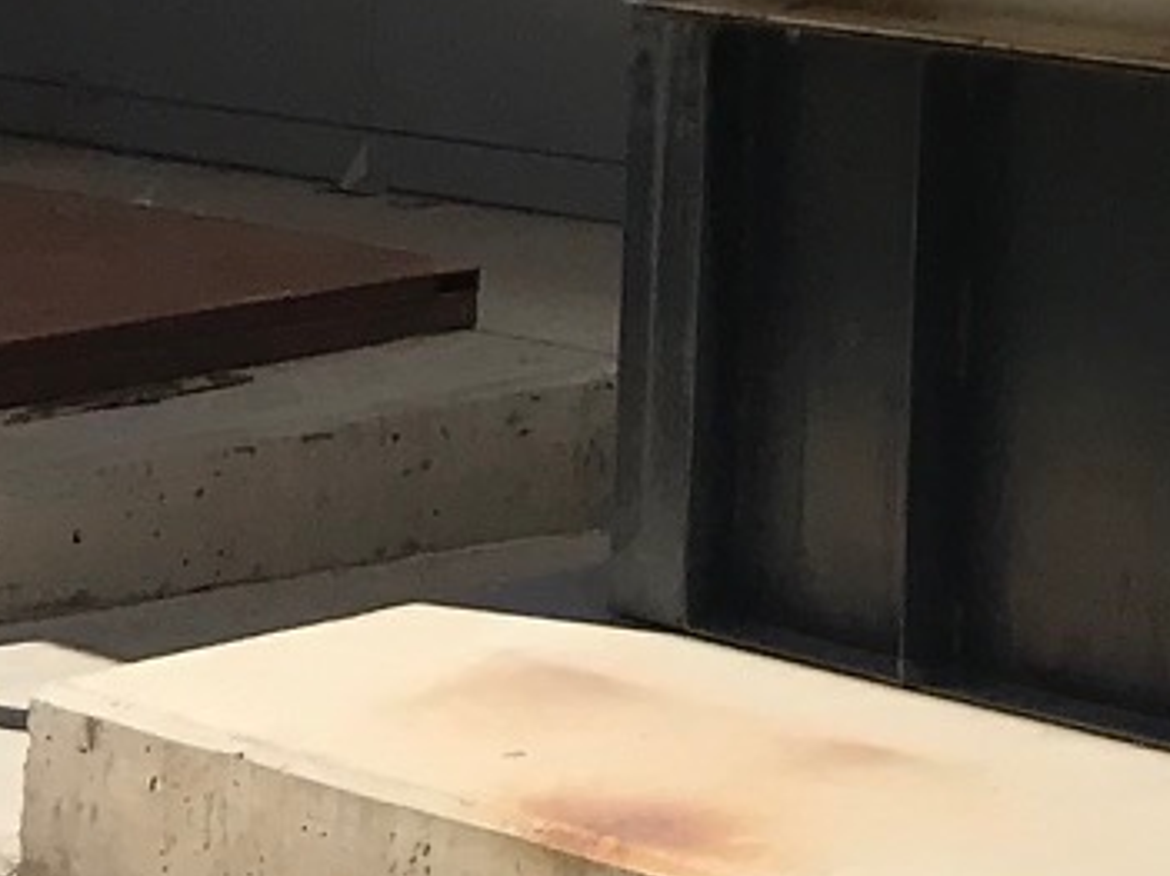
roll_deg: +1.4
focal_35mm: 161
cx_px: 2327
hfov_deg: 11.2
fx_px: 5440
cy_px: -1599
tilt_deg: +10.2
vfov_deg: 8.1
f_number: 1.8
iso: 20
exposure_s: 1/2907
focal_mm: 3.99
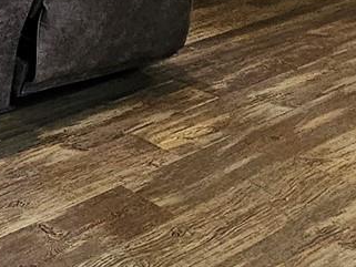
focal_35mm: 83
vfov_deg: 15.2
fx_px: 854
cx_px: -194
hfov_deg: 20.0
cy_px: -228
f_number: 2.2
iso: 320
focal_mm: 2.2
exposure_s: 1/60
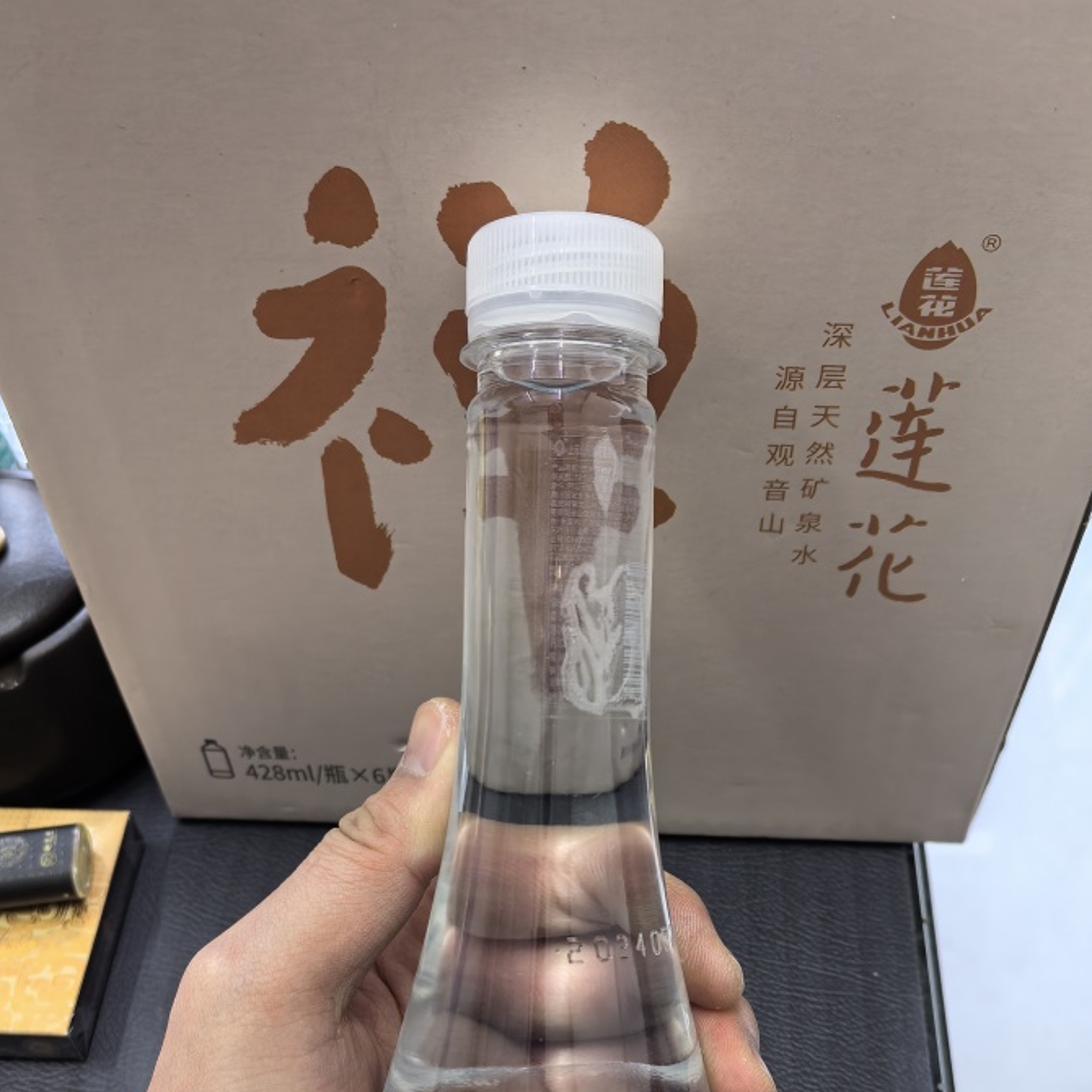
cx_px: 539
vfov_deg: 42.3
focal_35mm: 38
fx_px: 1356
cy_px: 842
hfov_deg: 43.9
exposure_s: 1/100
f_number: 2
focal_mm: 5.75
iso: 200
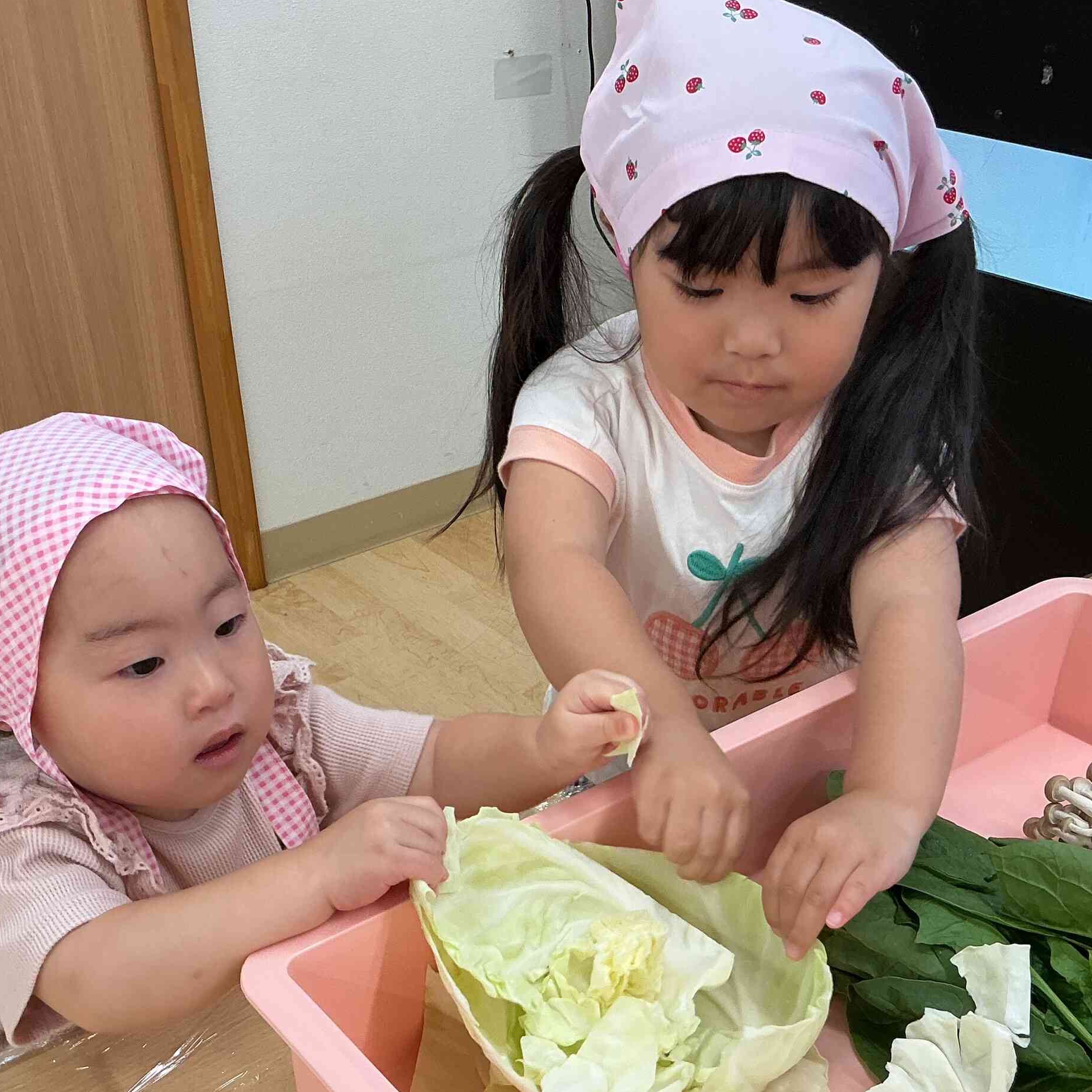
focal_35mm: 45
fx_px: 1606
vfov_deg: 37.3
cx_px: 553
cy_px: 691
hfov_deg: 37.6
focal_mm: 3
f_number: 1.8
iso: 64
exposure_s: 1/120
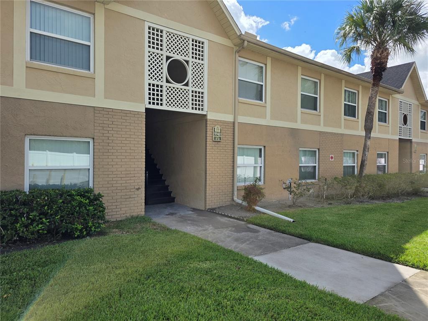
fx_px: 284
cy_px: 160
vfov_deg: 58.9
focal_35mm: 23
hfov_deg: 73.9
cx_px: 214
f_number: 1.7
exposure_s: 1/4889
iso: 80
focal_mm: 6.3
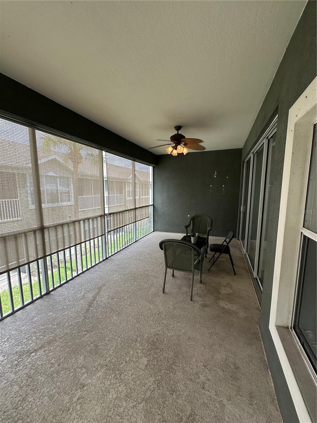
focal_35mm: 14
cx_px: 158
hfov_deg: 85.7
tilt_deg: -7.0
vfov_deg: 102.1
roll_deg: -1.3
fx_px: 171
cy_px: 212
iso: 50
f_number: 2.2
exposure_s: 1/120
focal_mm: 2.22
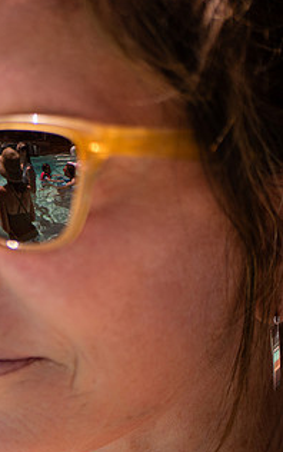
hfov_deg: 8.1
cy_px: 245
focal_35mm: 159
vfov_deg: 13.2
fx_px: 1959
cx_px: -129
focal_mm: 85
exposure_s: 1/6400
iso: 200
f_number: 1.8
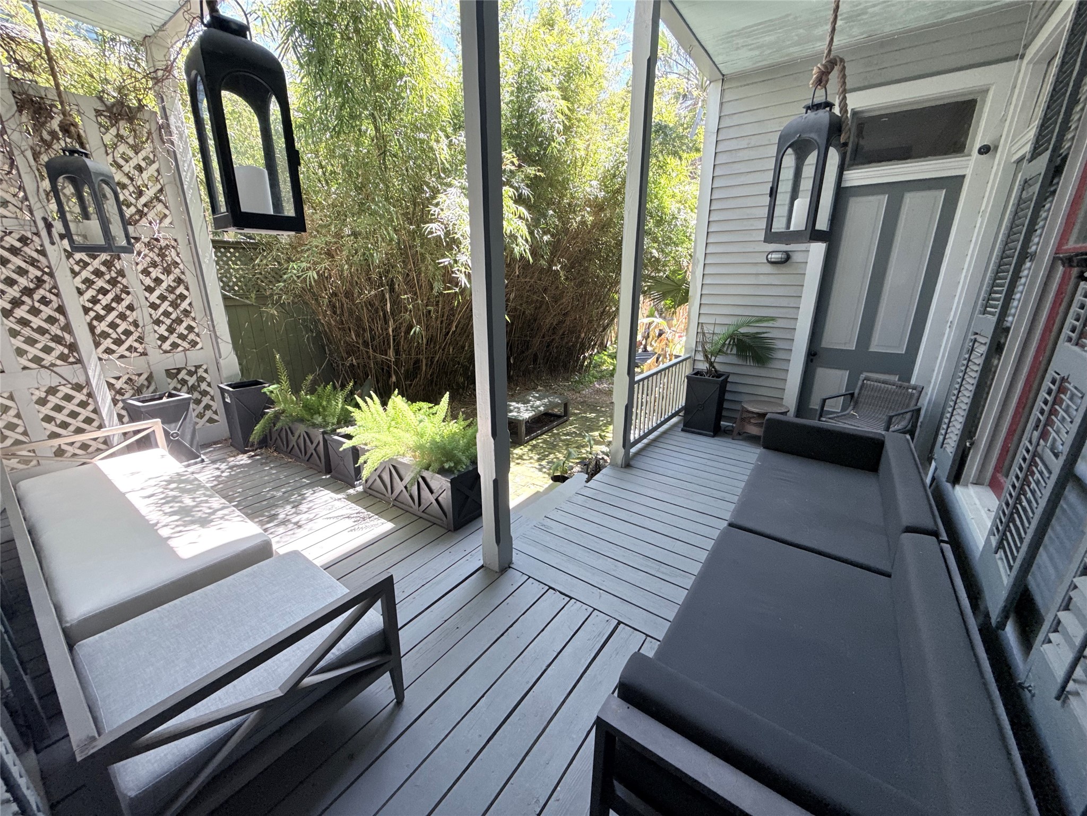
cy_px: 408
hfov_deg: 102.1
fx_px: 440
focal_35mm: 14
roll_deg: +0.0
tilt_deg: -17.5
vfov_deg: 85.7
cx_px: 544
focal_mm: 2.22
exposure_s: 1/99
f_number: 2.2
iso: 100
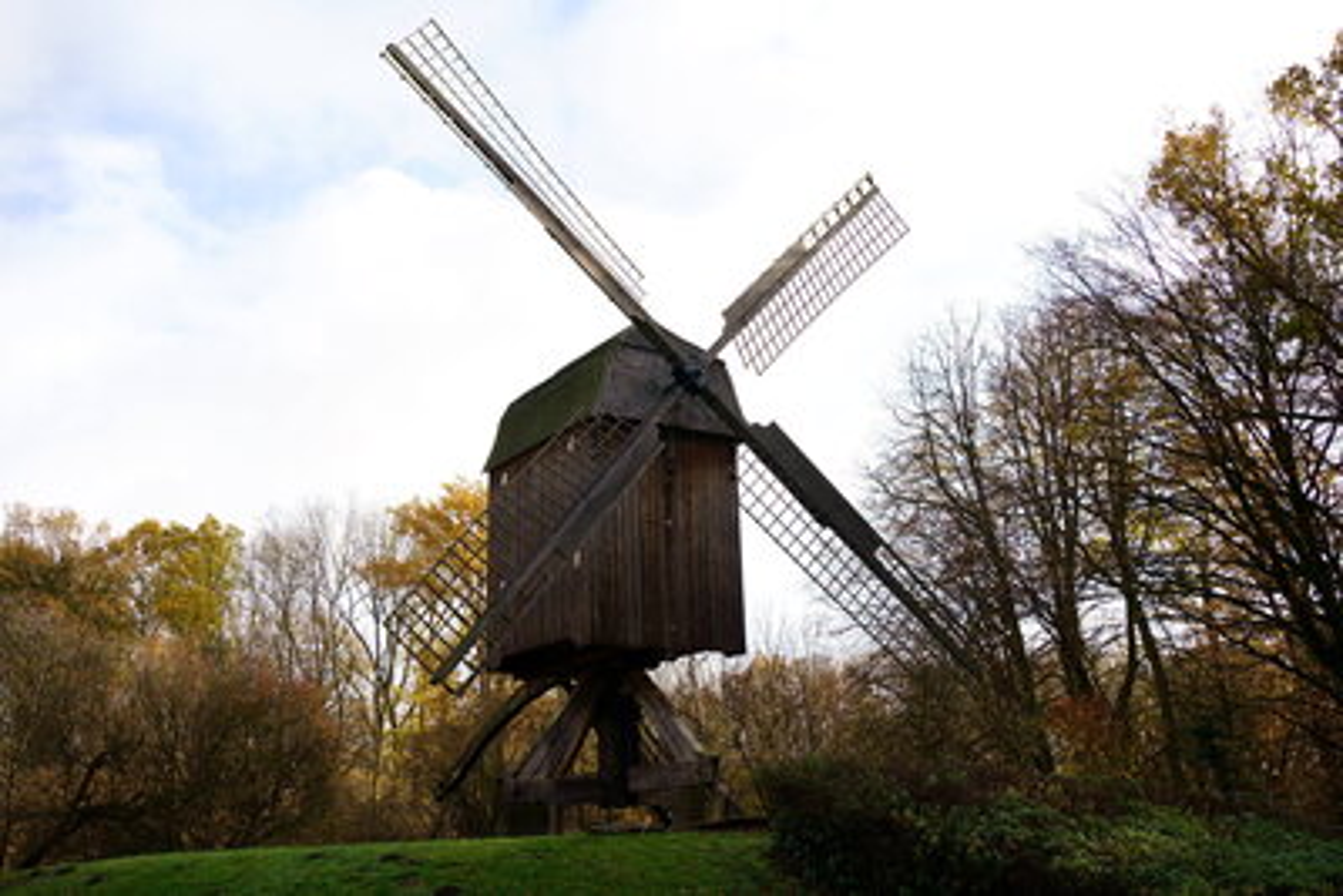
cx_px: 672
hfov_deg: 54.4
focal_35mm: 35
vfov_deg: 37.9
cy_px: 448
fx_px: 1306
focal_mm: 35
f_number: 5
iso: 100
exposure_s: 1/200
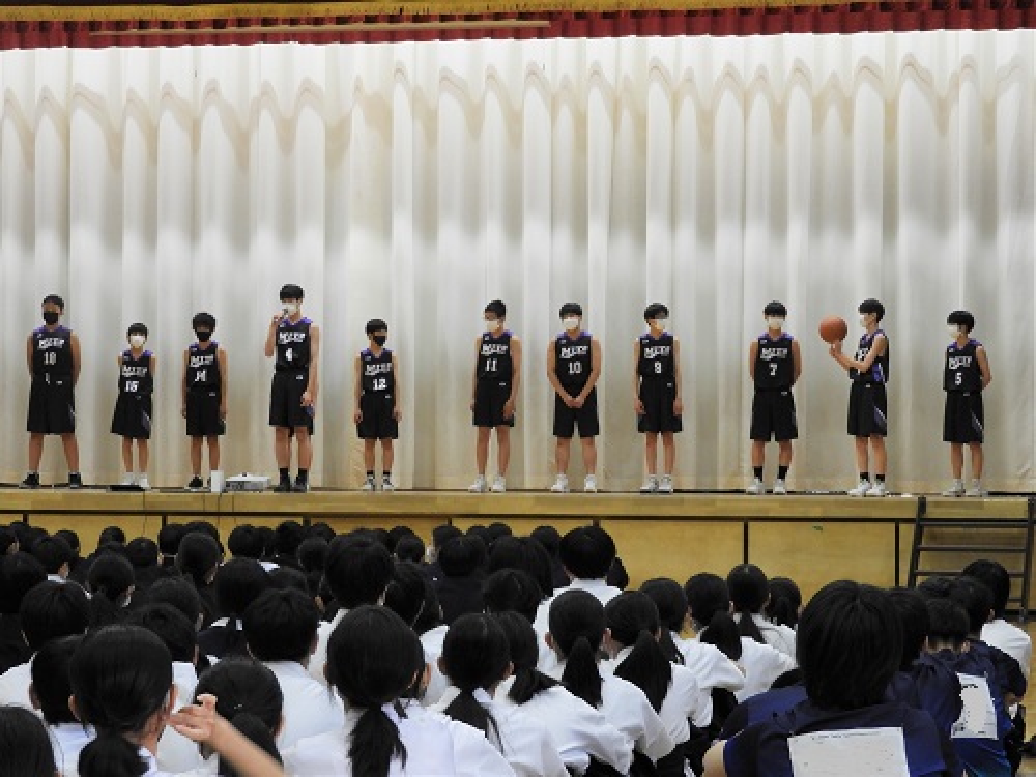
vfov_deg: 12.9
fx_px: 3442
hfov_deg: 17.1
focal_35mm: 115
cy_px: 388
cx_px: 518
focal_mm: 20.6
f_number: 5
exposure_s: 1/20
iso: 400
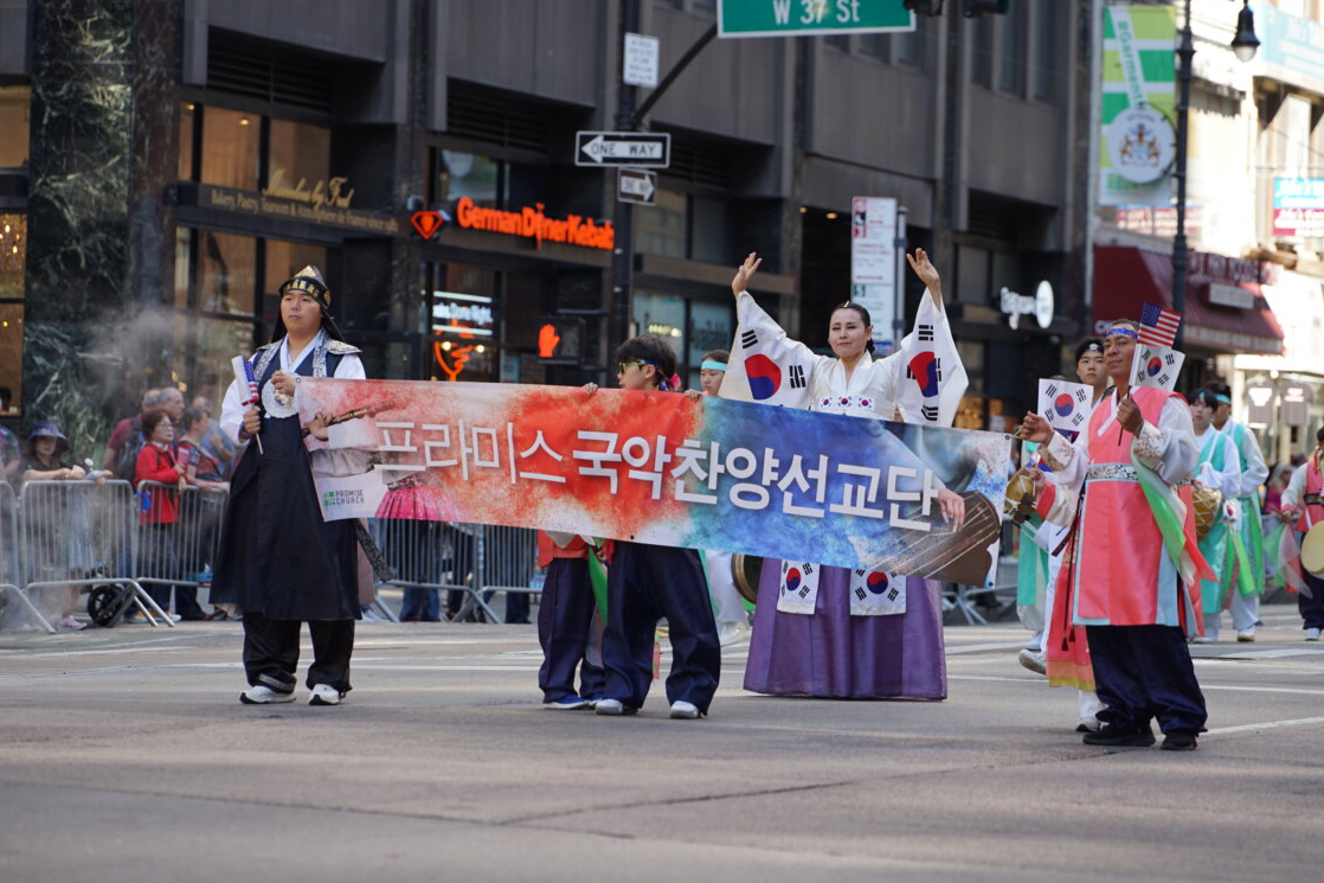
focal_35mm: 161
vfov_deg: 8.5
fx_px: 5920
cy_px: 414
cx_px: 679
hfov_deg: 12.8
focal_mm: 150
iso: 100
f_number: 4
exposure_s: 1/160
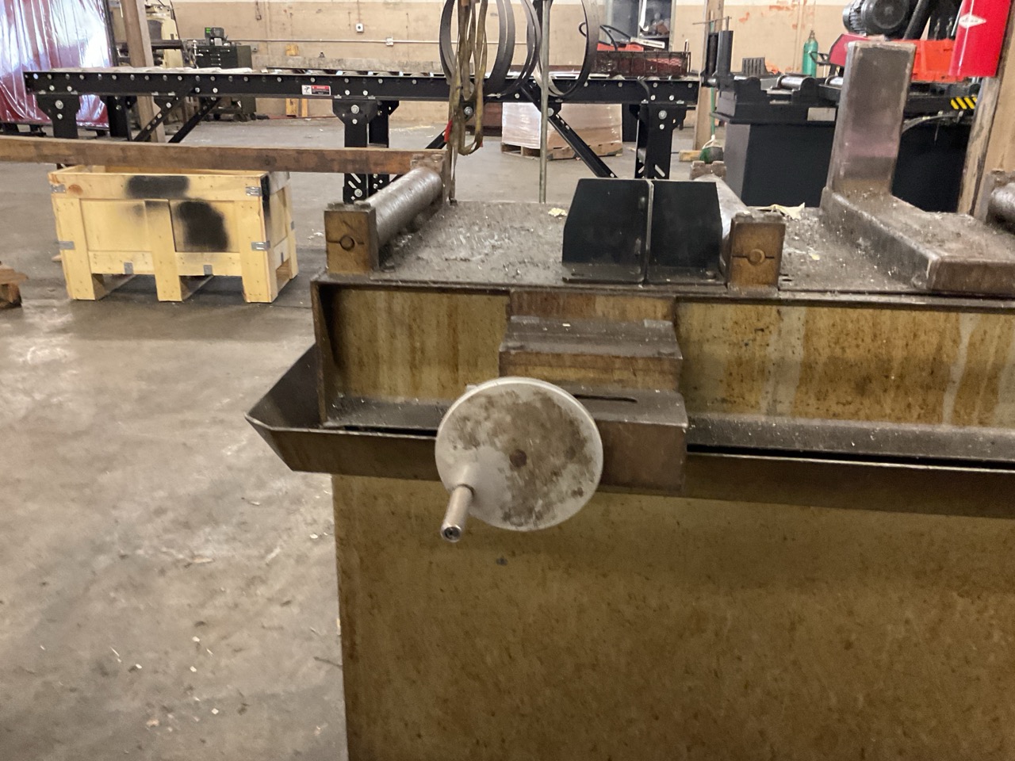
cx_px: 508
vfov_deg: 48.2
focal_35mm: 29
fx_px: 850
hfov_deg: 61.7
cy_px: 380
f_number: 1.8
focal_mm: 3
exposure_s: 1/30
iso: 400
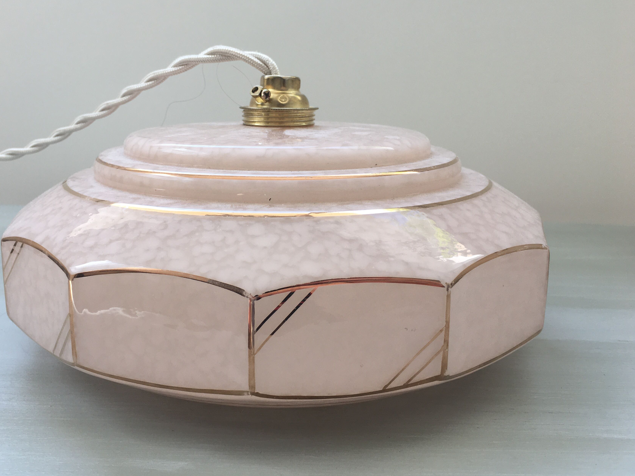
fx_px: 642
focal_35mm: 35
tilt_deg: -9.3
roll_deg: +0.6
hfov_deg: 52.4
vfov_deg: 40.6
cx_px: 267
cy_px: 199
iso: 32
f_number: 2.2
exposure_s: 1/100
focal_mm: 4.15
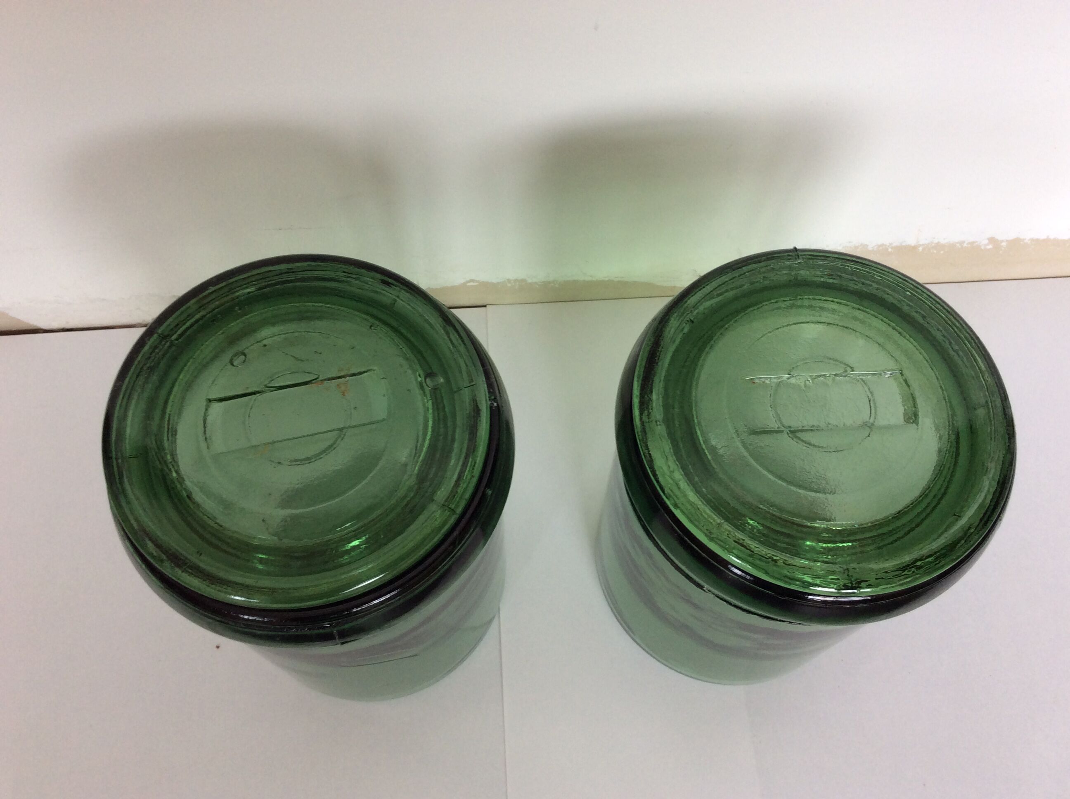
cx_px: 535
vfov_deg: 44.1
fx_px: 988
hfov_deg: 56.9
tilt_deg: -66.9
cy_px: 400
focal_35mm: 32
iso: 50
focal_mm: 3.3
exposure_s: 1/50
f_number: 2.4
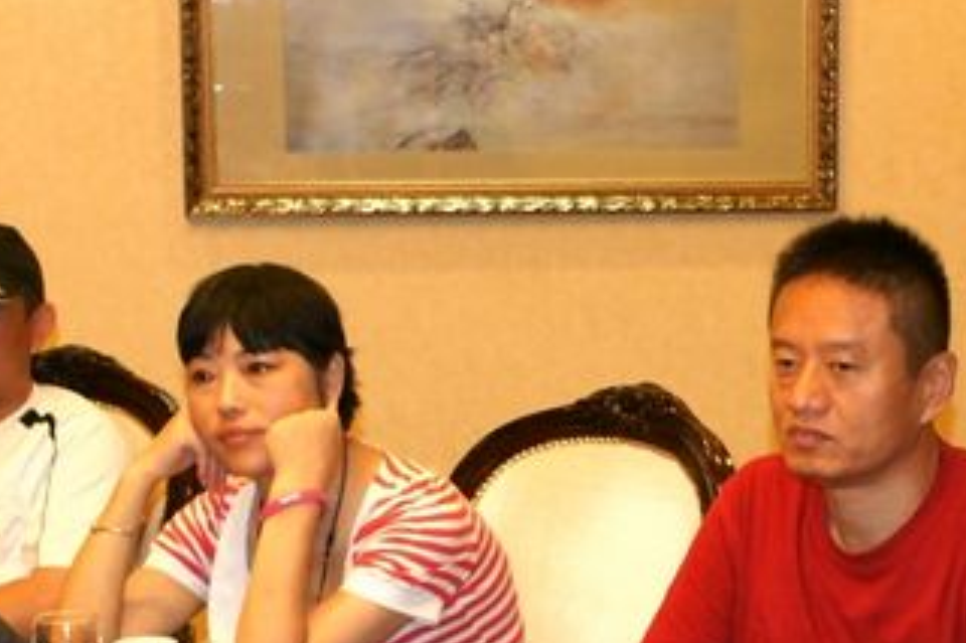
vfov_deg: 12.9
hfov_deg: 19.2
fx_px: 2816
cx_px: 821
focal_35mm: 105
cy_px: 596
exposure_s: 1/80
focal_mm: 28
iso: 1600
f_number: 5.6
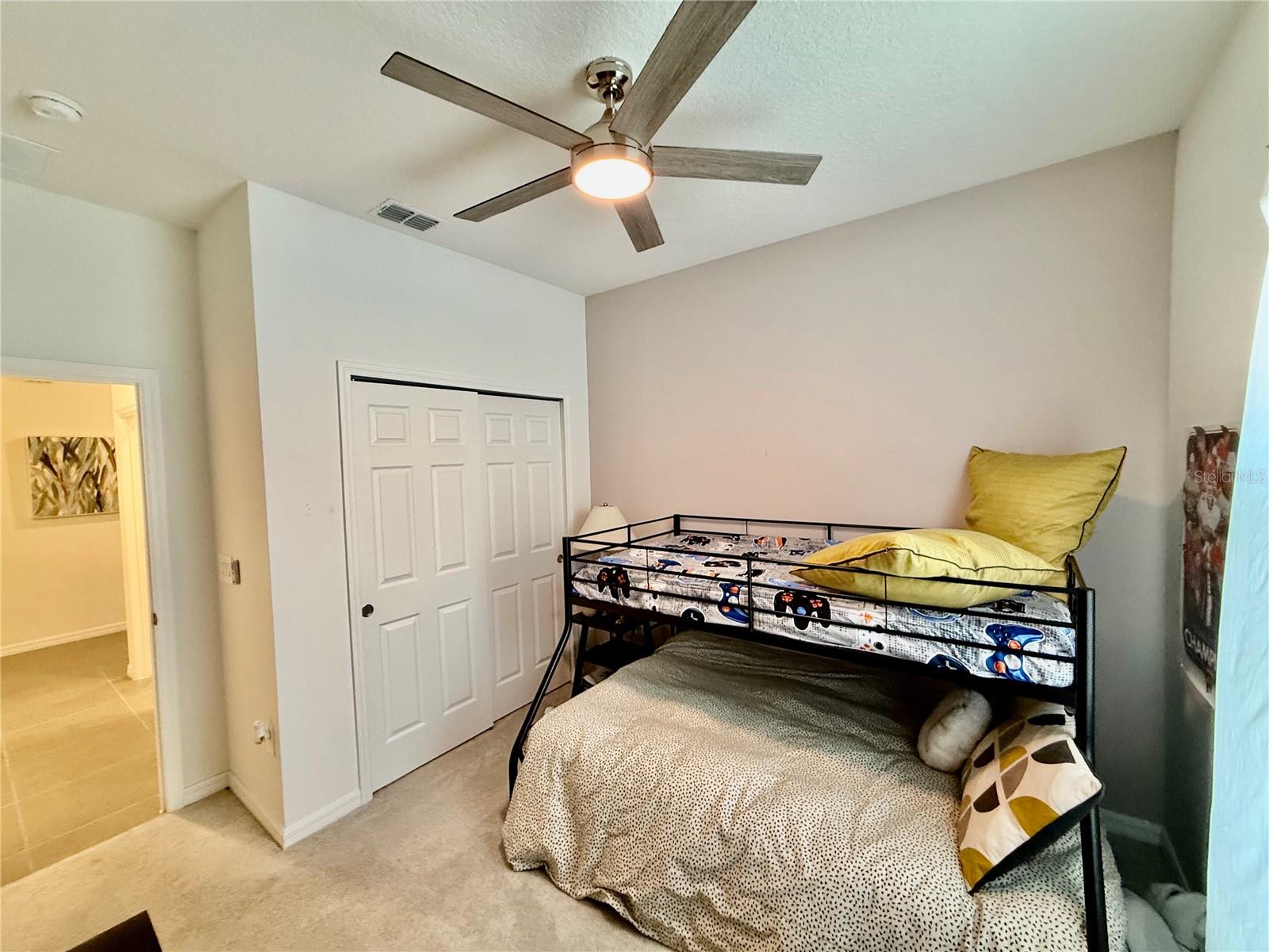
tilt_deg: -2.3
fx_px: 513
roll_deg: +1.9
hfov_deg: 102.1
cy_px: 476
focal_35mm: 14
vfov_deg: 85.7
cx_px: 634
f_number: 2.2
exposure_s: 1/60
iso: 400
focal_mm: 2.22
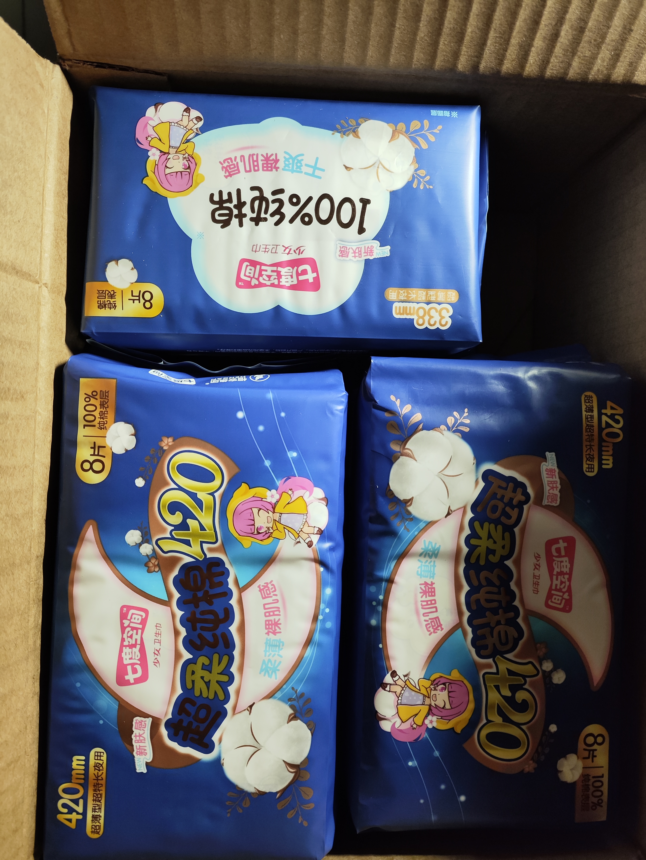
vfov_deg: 69.4
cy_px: 430
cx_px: 323
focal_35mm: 25
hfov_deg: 54.9
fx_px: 622
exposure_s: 1/25
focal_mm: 4.71
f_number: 1.79
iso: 264
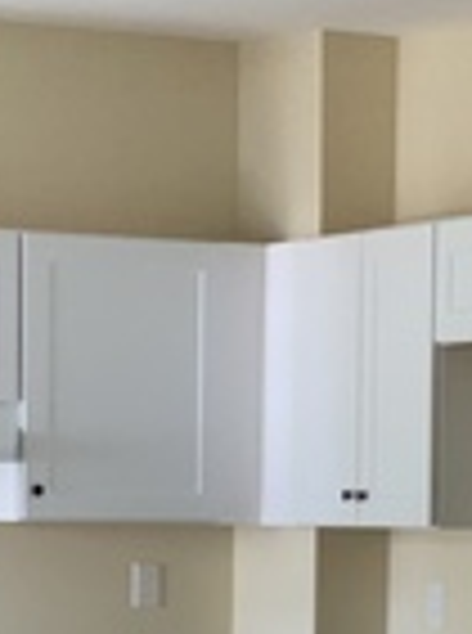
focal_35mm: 185
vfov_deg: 10.3
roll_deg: -1.7
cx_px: 308
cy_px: 971
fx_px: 3379
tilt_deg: -7.3
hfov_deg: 8.0
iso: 40
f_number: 2.4
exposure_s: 1/60
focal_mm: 6
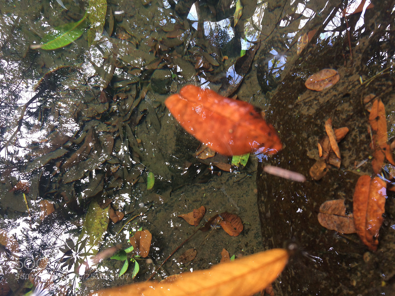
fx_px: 331
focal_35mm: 29
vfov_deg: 48.2
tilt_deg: -52.5
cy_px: 148
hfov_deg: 61.7
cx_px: 198
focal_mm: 4.15
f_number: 2.2
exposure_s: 1/60
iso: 40
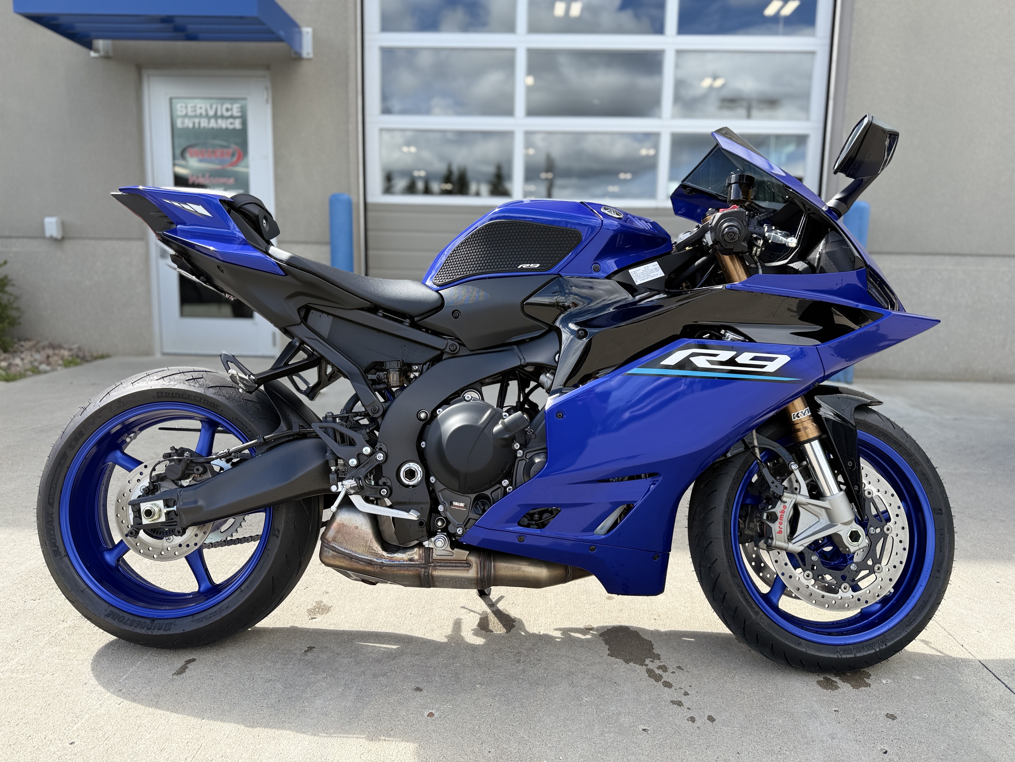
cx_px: 508
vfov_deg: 56.8
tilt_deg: -7.9
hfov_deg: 71.6
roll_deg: -1.5
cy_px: 381
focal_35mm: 24
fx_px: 704
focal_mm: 6.76
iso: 80
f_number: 1.78
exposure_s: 1/1522
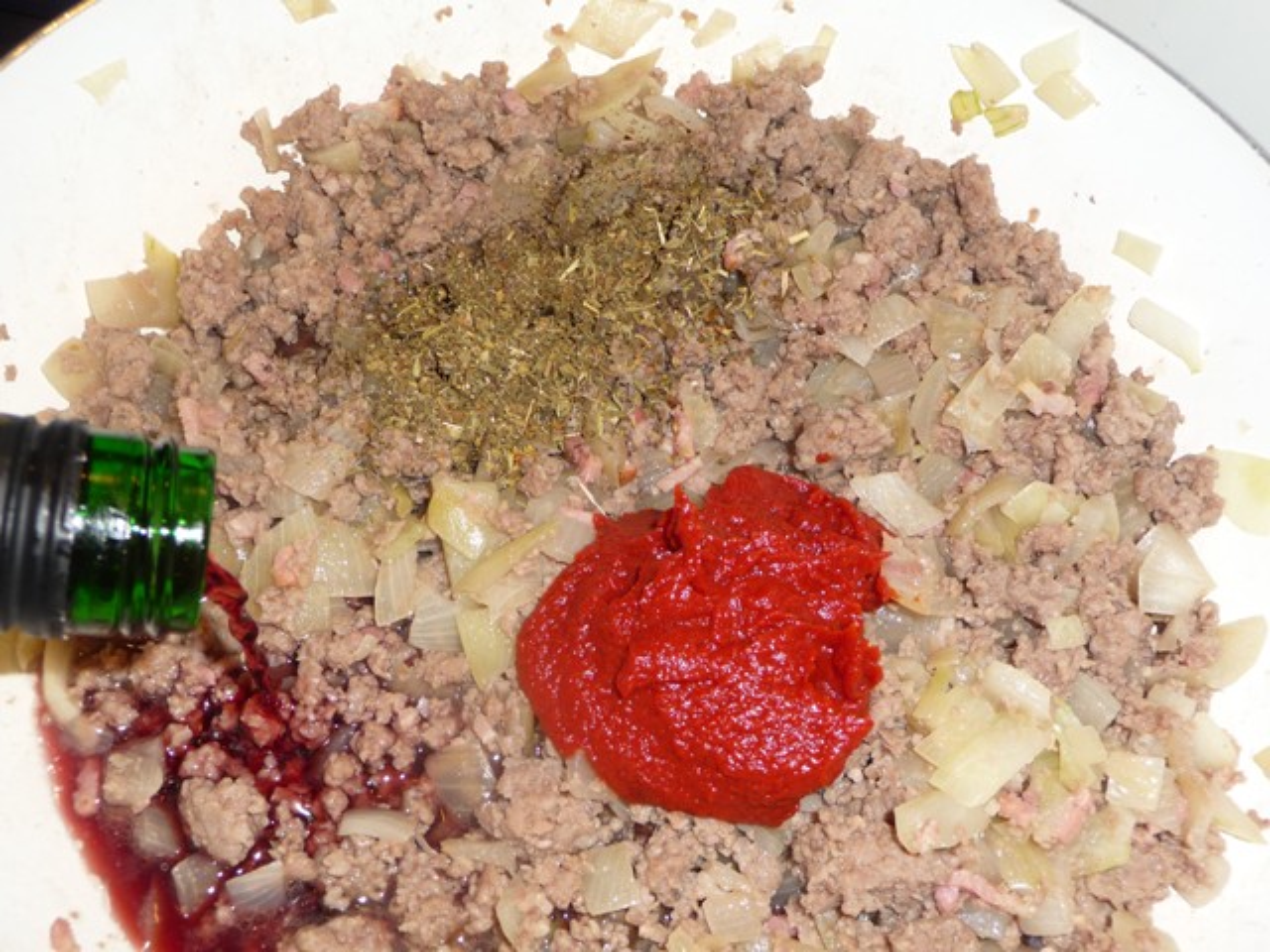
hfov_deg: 46.8
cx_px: 635
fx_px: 1468
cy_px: 476
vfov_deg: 36.0
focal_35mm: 40
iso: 100
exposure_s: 1/30
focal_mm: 6.7
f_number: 3.9
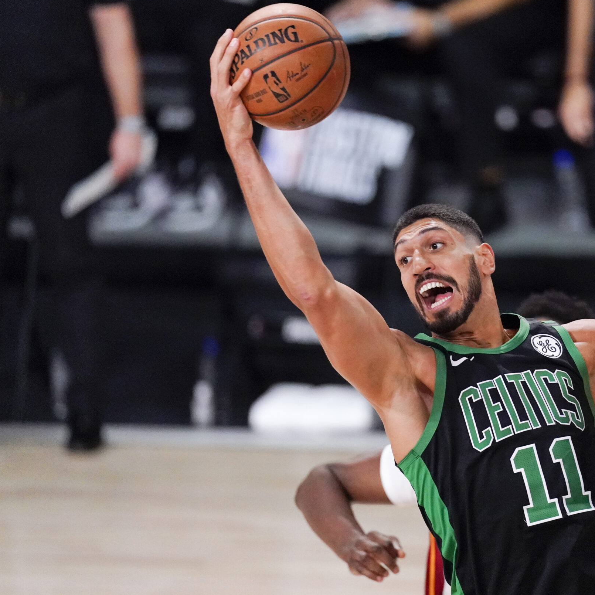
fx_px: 15771
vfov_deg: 2.2
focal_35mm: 811
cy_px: 304
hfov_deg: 2.2
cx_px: 442
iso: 8000
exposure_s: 1/2000
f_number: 4
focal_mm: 600
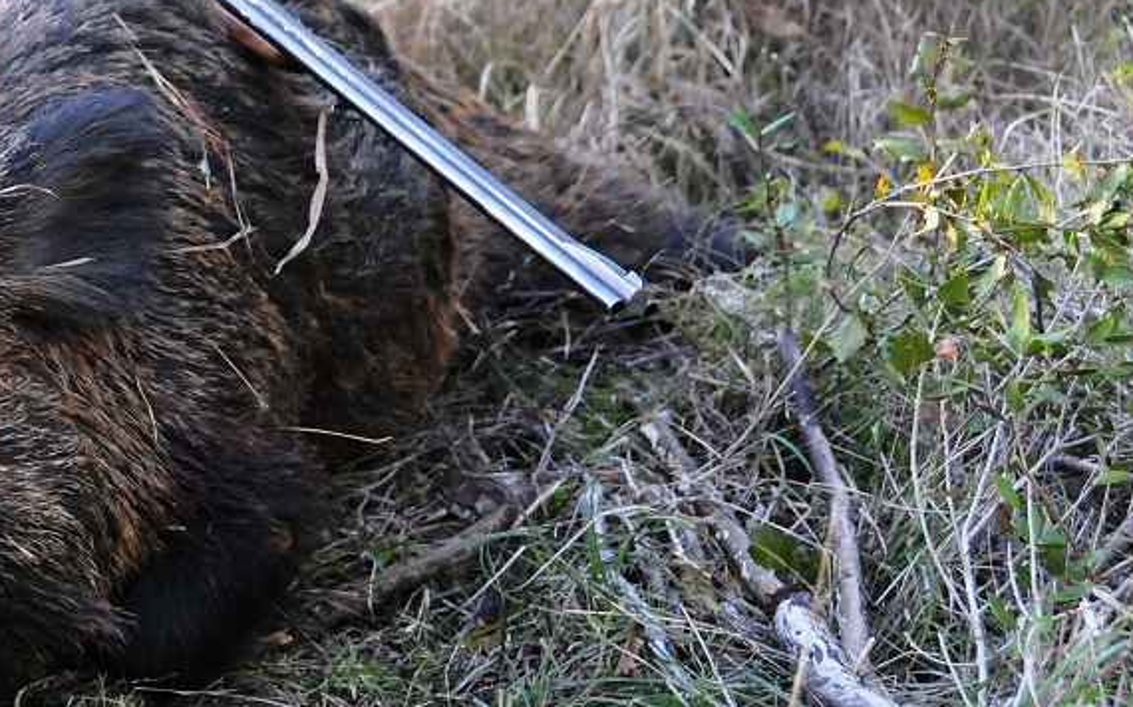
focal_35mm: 76
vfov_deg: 17.1
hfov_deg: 26.1
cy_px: 190
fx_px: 2346
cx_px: 81
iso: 1400
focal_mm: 26
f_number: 3.8
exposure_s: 1/640
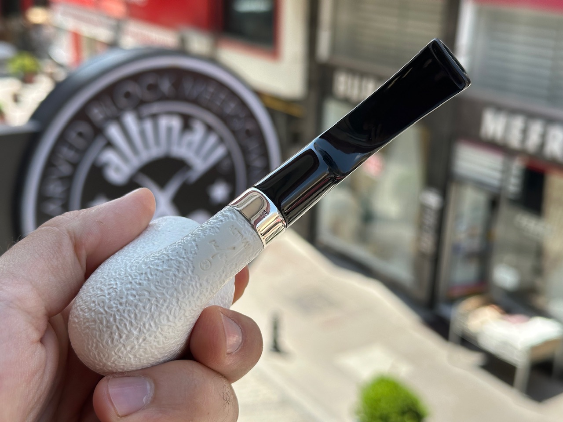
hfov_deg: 39.7
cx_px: 282
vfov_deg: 30.3
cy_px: 211
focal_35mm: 48
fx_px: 781
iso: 64
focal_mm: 6.86
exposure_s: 1/1185
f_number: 1.78
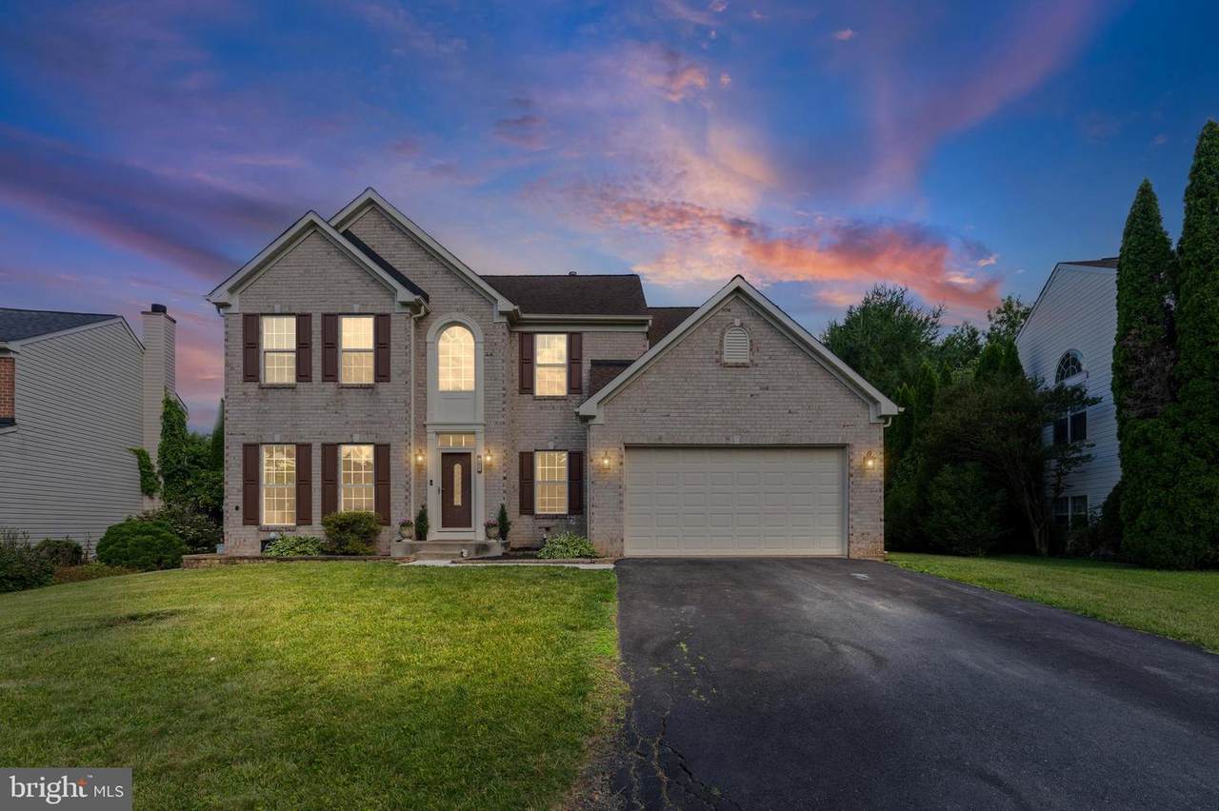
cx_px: 610
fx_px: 541
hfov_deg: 96.8
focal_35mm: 16
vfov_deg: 73.7
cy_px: 406
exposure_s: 1/125
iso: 250
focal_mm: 16
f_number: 9
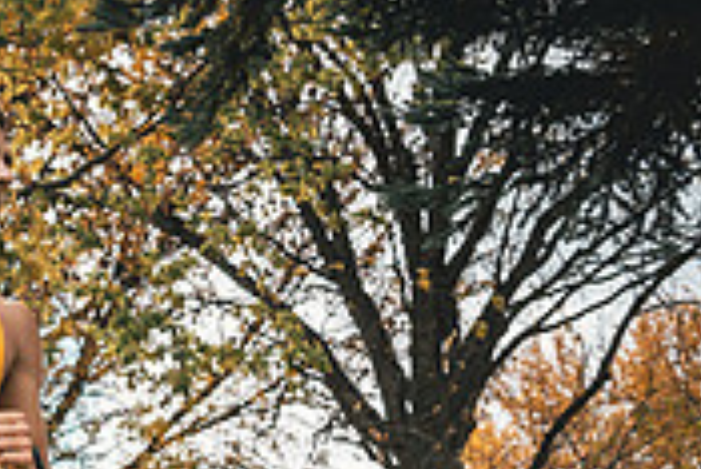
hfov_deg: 11.8
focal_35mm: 166
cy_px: 671
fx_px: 3235
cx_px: -361
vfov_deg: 8.1
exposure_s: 1/1250
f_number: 6.3
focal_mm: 50
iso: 400
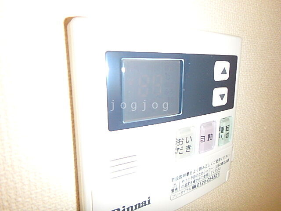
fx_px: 170
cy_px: 106
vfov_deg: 63.4
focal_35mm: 21
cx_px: 140
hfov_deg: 79.0
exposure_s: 1/30
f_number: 3.5
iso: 250
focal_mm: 3.7
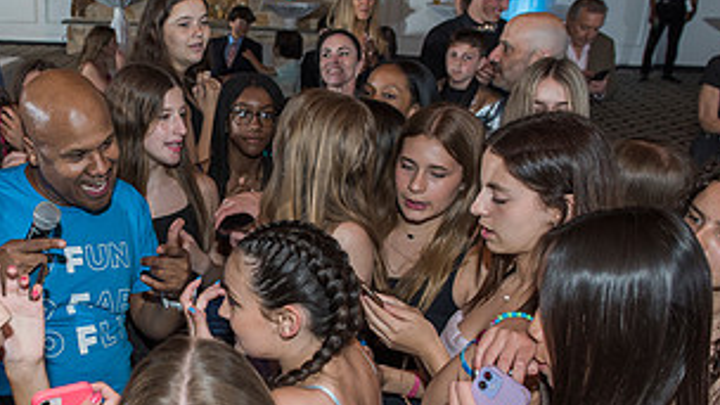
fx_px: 916
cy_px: 238
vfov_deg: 24.9
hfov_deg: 41.5
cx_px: 173
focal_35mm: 48
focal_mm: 24
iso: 500
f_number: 4
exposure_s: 1/125
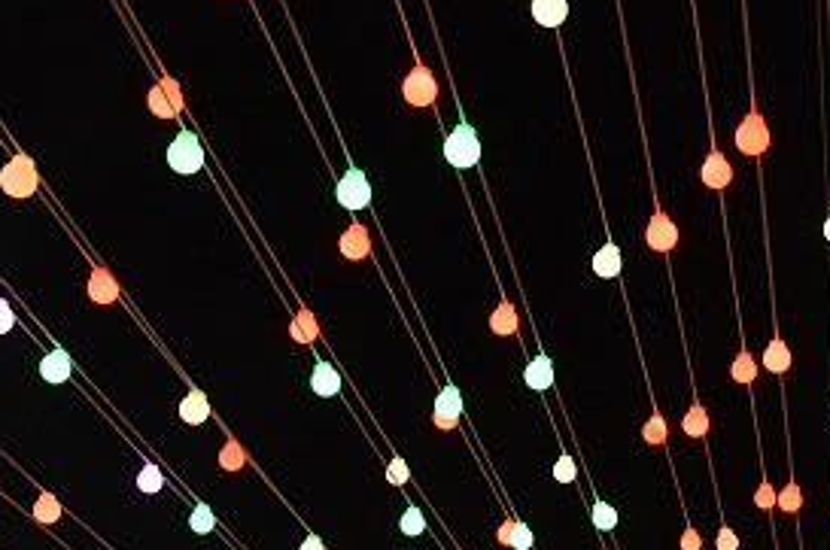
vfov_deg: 15.8
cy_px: 749
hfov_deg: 23.3
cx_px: 949
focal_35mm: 81
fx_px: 1864
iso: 100
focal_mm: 18
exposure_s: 1
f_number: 8
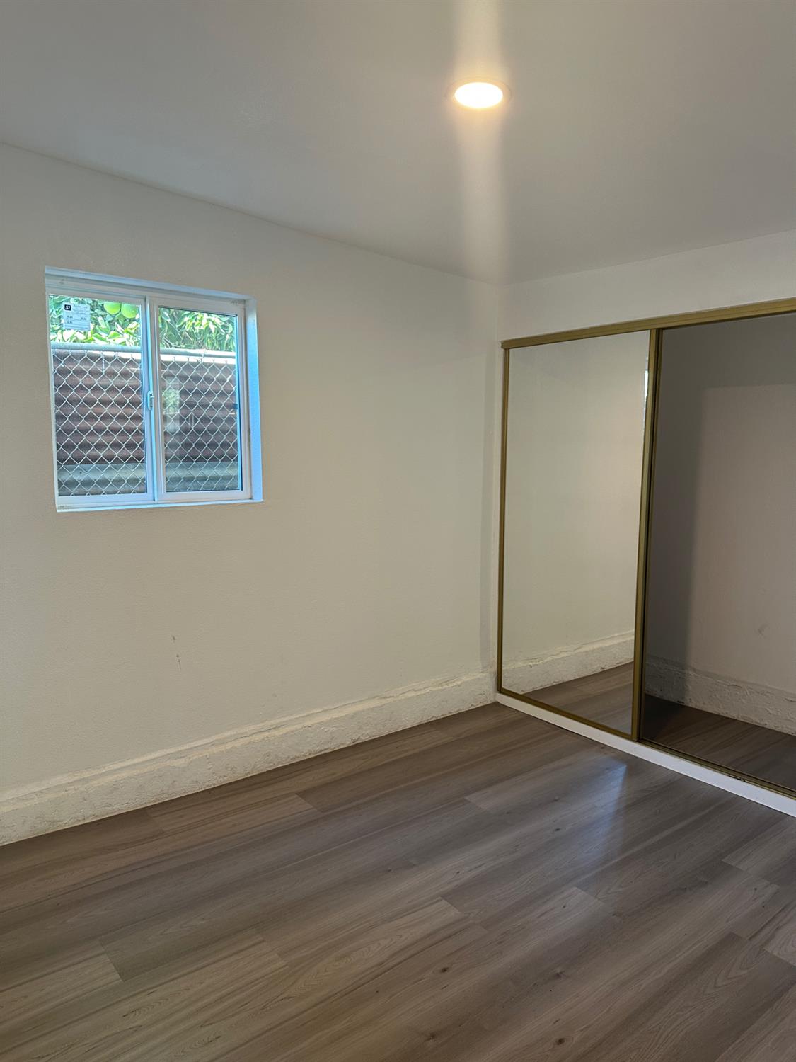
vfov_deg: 71.6
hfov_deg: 56.8
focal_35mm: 24
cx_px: 398
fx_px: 736
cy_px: 531
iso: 200
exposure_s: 1/60
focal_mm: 6.86
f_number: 1.78
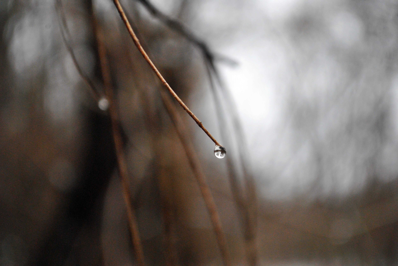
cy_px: 133
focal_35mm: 82
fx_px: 913
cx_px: 199
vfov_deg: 16.6
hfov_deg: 24.6
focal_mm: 55
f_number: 5.6
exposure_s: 1/160
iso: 800
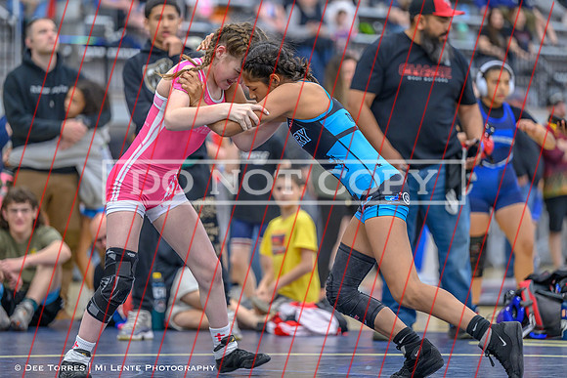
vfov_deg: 7.7
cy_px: 161
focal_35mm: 178
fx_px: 2806
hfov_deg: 11.5
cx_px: 273
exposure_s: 1/500
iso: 1800
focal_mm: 155
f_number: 2.8
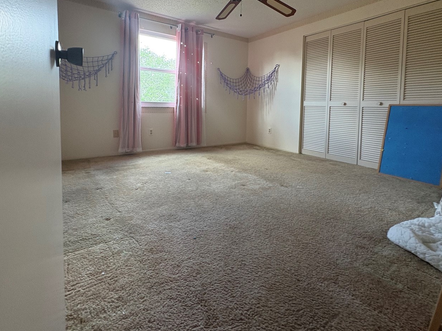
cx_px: 213
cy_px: 120
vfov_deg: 70.2
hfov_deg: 87.7
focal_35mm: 18
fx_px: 230
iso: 250
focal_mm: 2.22
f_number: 2.2
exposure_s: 1/66
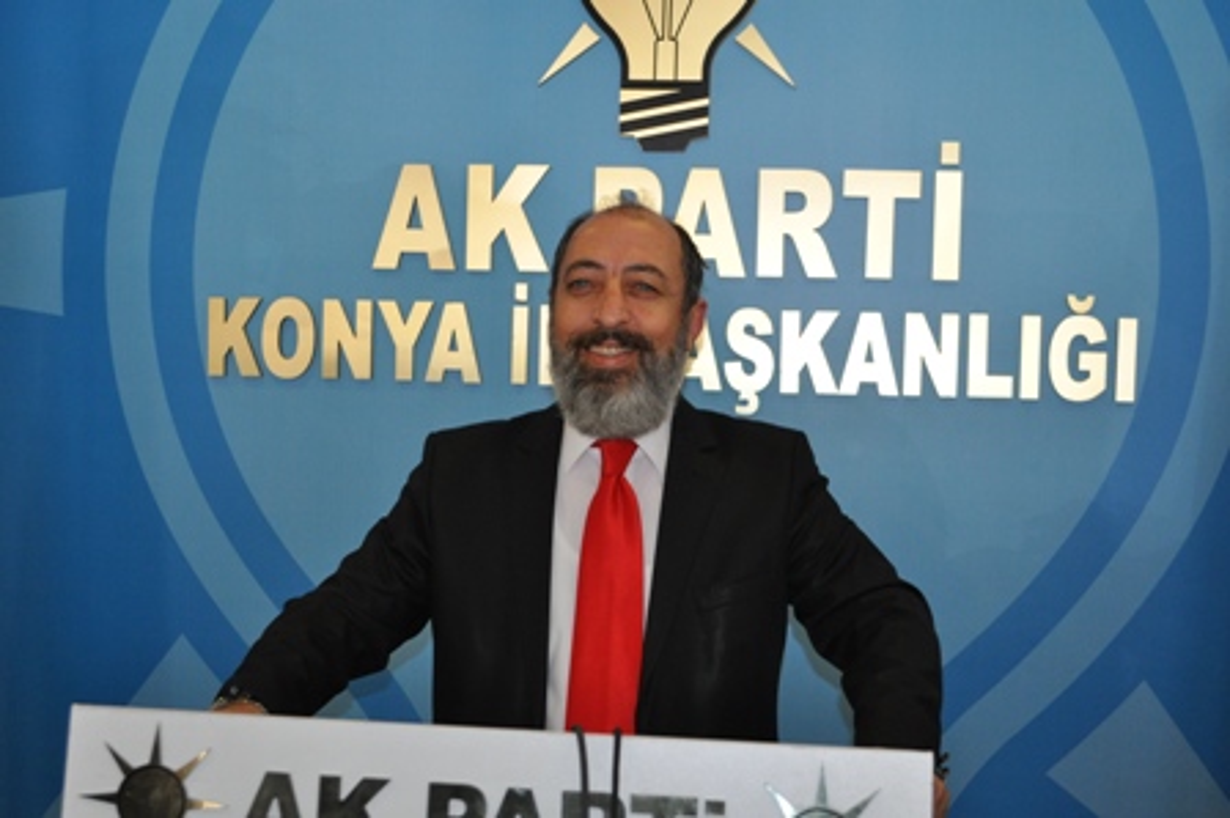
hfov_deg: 41.1
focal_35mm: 48
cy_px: 409
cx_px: 615
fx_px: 1639
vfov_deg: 28.0
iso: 800
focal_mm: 32
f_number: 4.8
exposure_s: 1/60
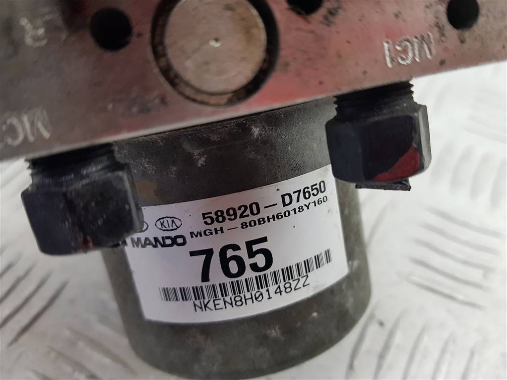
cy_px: 190
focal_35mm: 26
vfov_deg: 53.1
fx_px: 381
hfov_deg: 67.3
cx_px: 254
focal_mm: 4.2
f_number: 1.7
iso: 160
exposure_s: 1/100
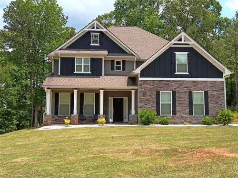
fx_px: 254
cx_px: 119
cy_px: 89
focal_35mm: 37
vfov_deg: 38.7
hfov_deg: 50.1
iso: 100
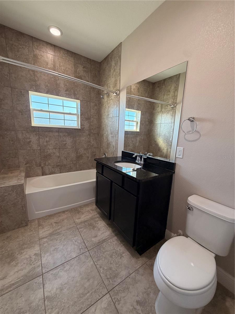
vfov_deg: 102.1
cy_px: 157
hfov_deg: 85.7
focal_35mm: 14
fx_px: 127
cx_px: 118
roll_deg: -2.9
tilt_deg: -11.2
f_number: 2.2
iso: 250
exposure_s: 1/60
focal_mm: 2.22
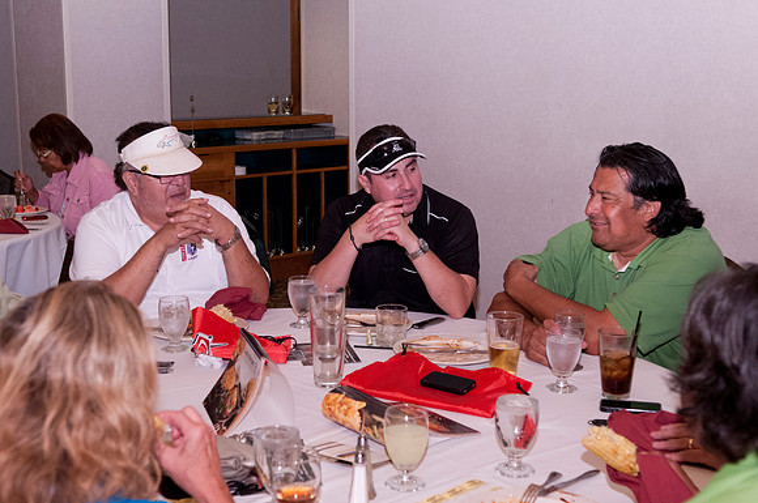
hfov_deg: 38.9
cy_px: 252
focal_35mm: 51
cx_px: 379
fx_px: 1072
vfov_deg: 26.4
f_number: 4.5
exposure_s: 1/100
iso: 1250
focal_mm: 34
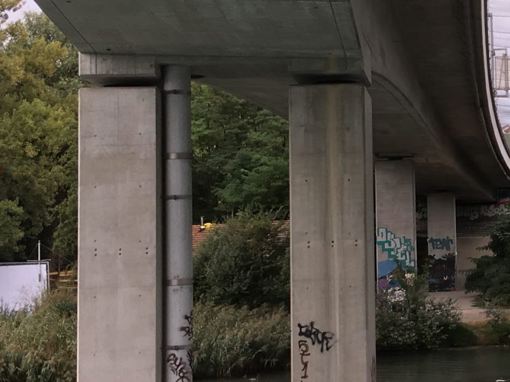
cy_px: 138
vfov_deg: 16.2
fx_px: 1341
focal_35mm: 91
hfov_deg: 20.1
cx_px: 624
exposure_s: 1/396
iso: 25
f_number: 2.2
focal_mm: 4.15
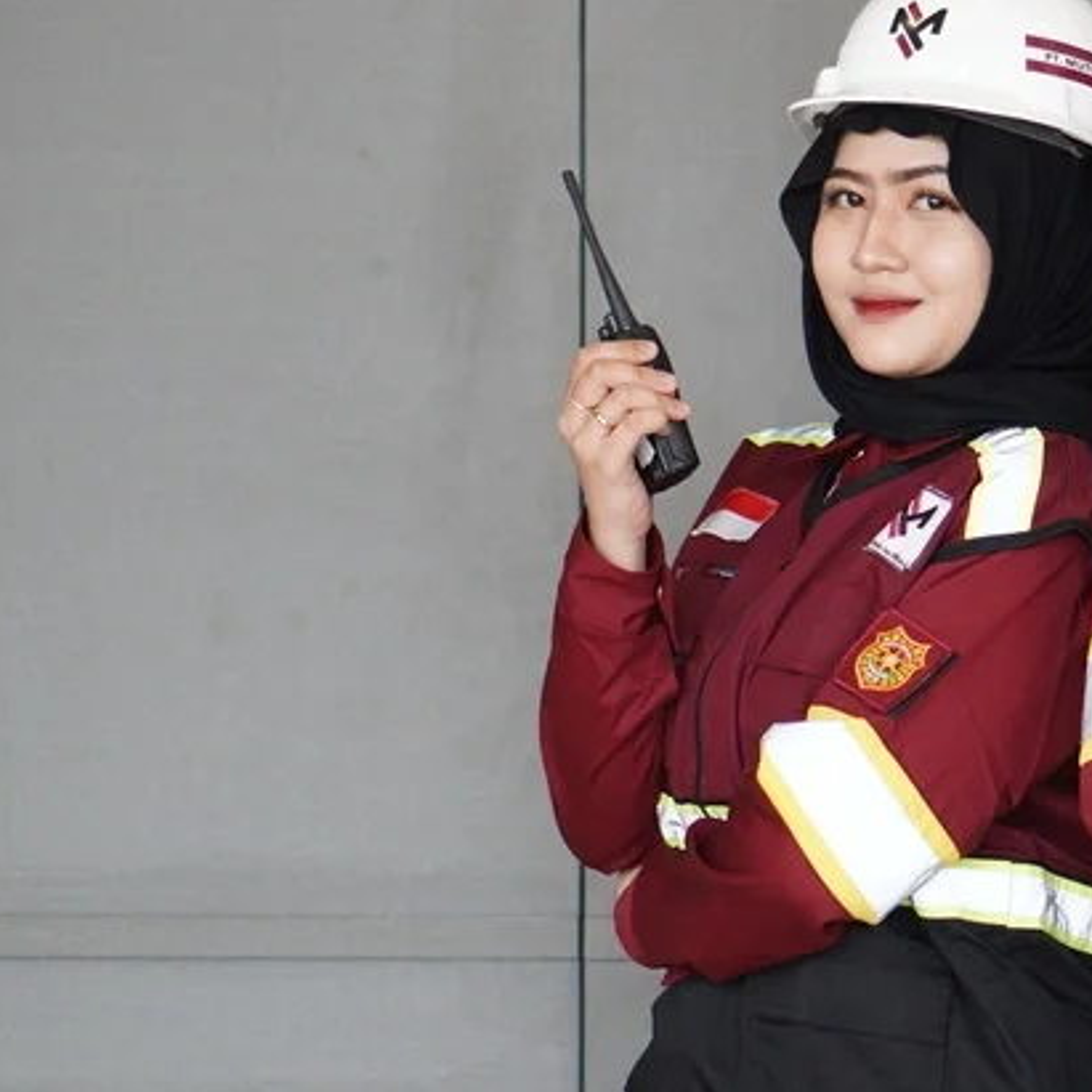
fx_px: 5532
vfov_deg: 11.3
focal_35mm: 155
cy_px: 501
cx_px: 1132
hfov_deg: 11.2
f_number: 1.8
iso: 100
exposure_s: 1/100
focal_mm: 50
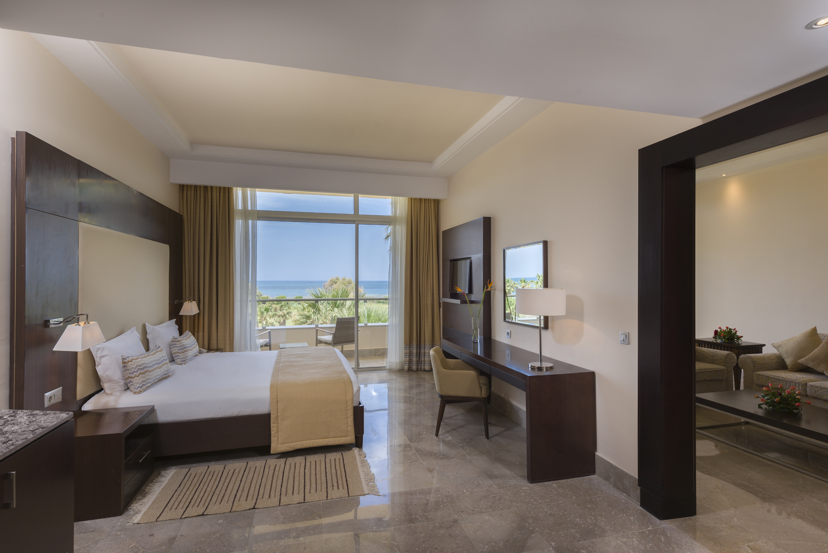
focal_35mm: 19
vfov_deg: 64.6
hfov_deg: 86.9
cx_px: 414
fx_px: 437
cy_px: 276
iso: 100
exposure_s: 1/50
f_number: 9
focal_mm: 19
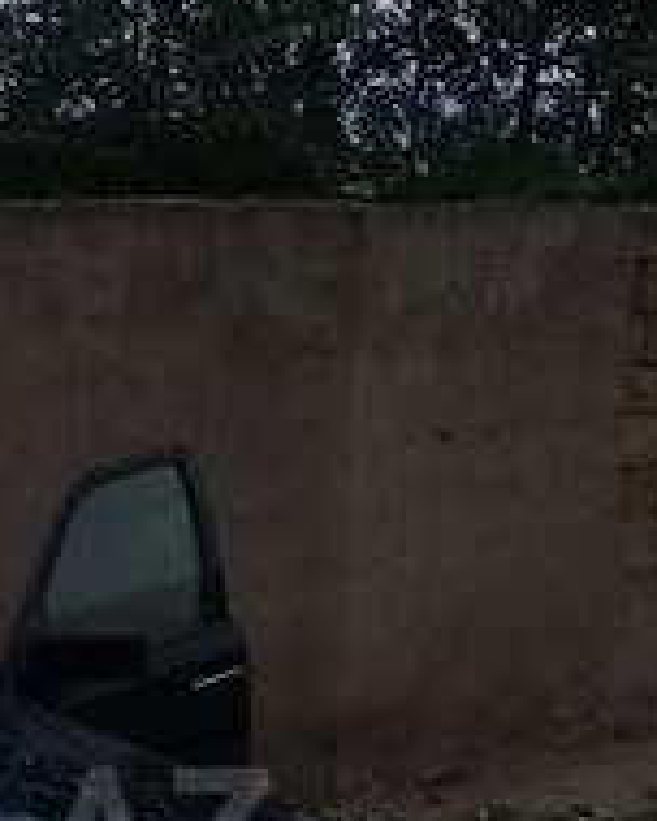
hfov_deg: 14.1
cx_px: -173
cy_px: 832
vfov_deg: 17.8
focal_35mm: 105
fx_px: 2552
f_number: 2.2
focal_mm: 3.3
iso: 125
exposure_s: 1/33
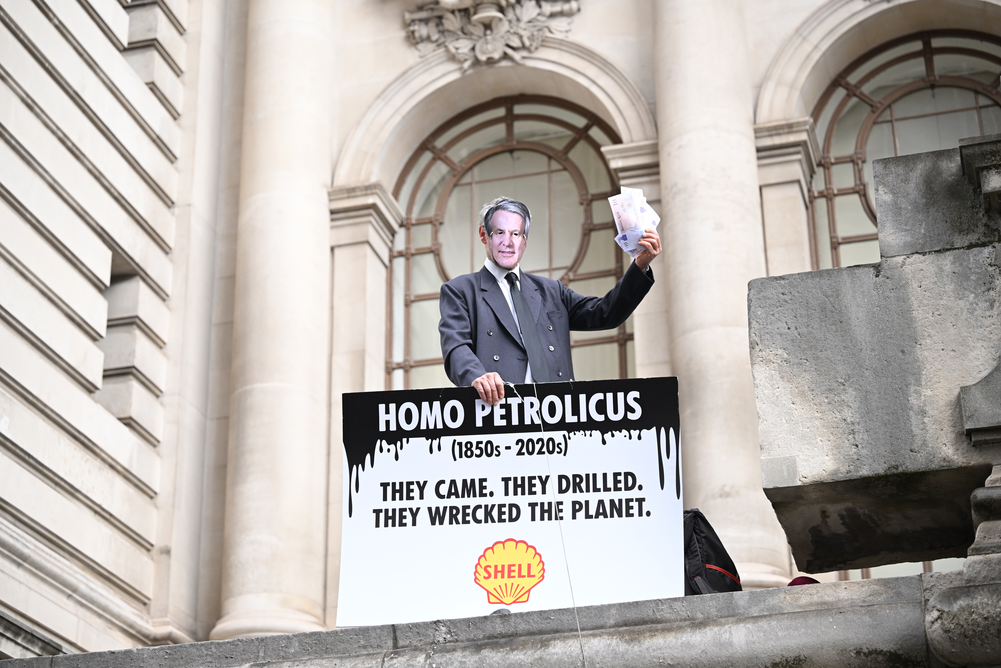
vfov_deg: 19.5
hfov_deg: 28.8
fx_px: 1946
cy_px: 334
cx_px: 500
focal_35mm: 70
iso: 1250
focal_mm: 70
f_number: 2.8
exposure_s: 1/1600
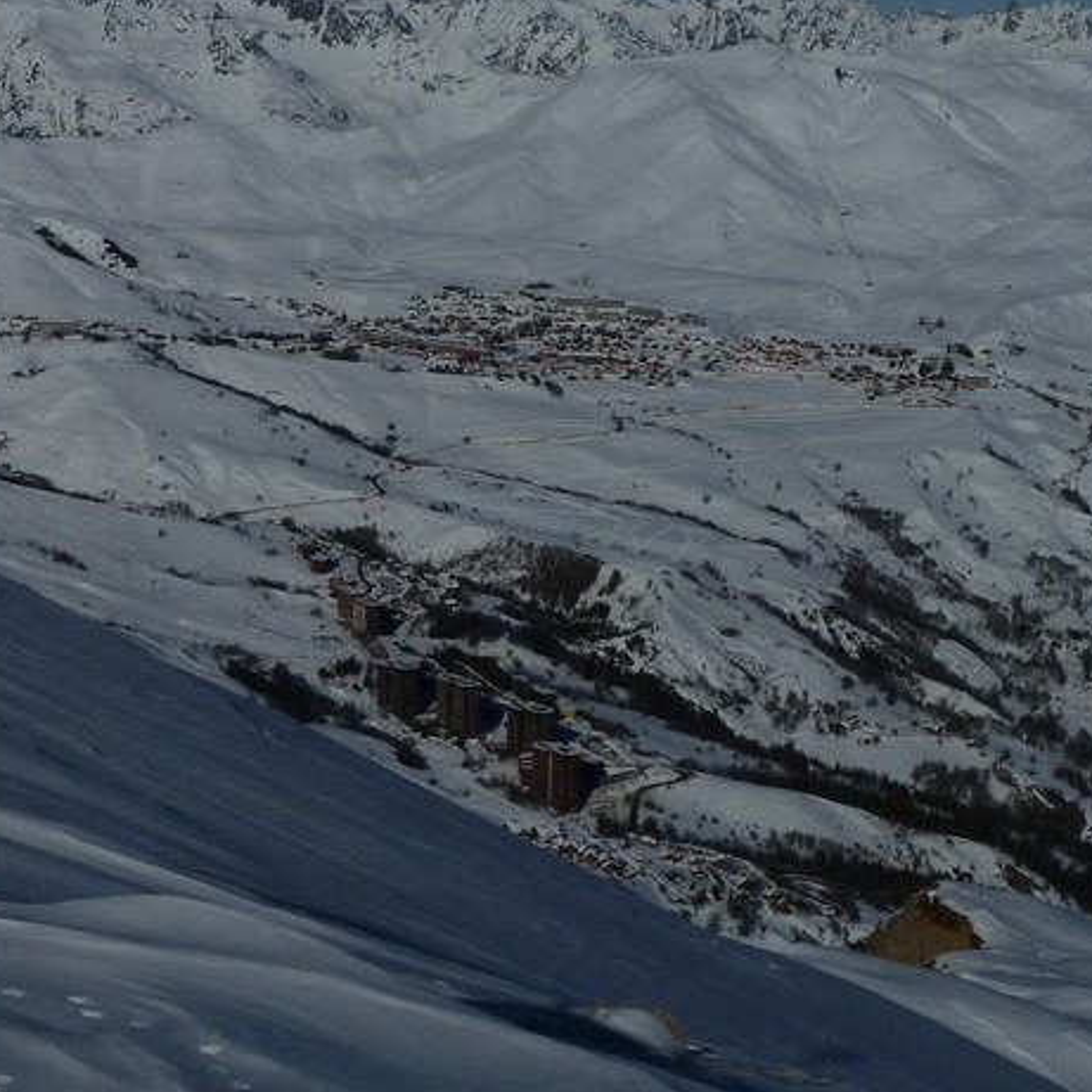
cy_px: 565
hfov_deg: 22.2
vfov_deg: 22.8
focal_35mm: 76
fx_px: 2712
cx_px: 88
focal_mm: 7.3
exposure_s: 1/2000
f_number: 6.3
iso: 80
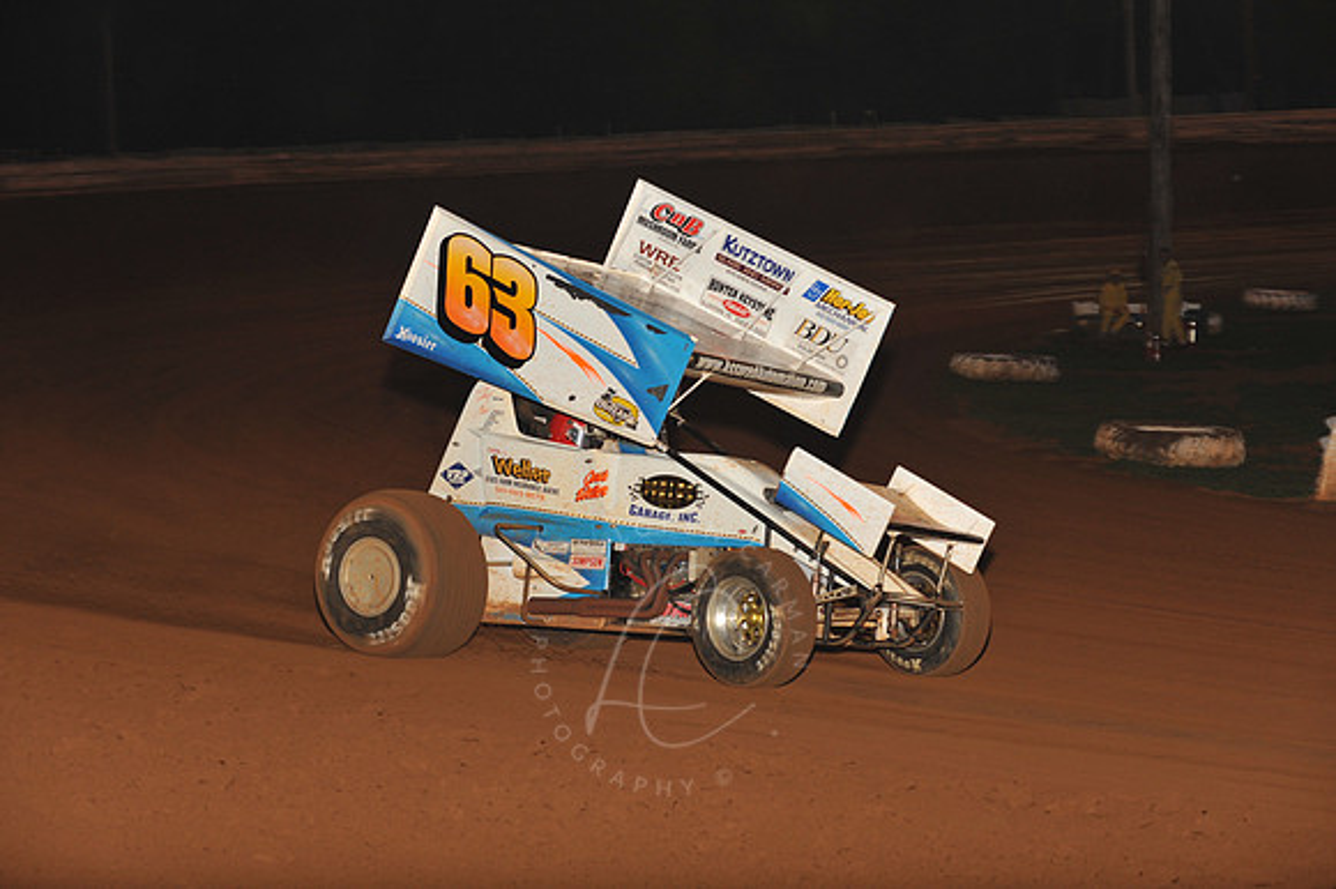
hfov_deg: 18.3
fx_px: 4154
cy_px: 444
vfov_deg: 12.2
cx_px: 668
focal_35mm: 112
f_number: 6.3
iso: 800
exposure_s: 1/320
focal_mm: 112
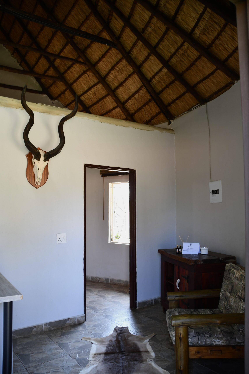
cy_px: 187
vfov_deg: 67.4
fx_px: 280
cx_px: 124
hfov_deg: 47.9
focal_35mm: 27
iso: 400
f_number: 4.5
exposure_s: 1/80
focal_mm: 18
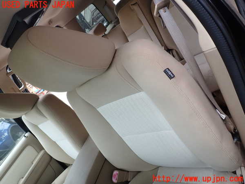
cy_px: 92
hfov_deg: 69.4
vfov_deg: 54.9
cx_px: 122
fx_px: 177
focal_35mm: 25
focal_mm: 4.5
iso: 100
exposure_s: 1/100
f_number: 2.8
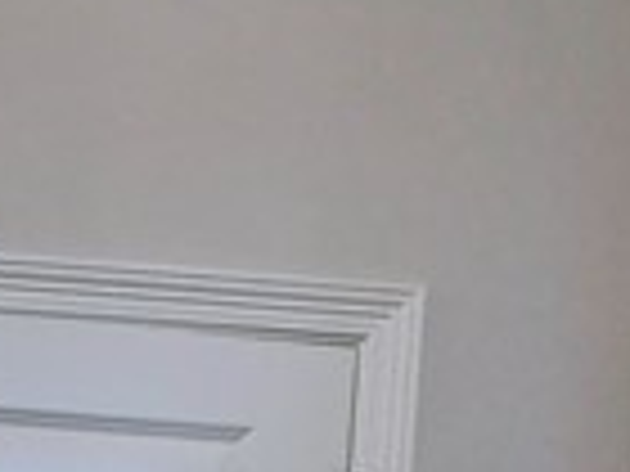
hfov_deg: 16.0
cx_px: -644
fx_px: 1729
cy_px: 1128
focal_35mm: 95
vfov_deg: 12.3
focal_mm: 2.2
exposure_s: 1/60
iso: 64
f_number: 2.2
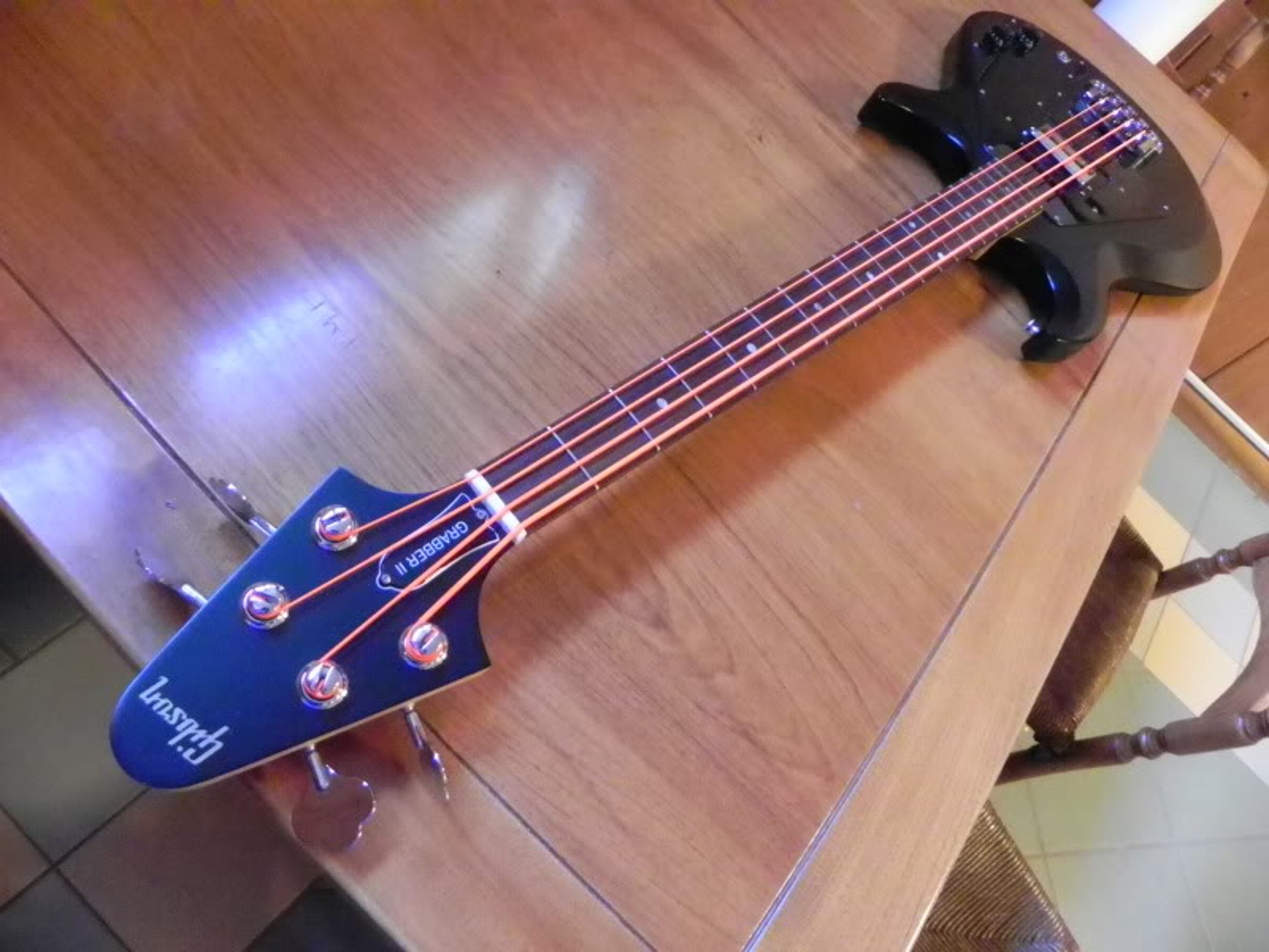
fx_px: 953
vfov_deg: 53.1
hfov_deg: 67.3
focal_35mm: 26
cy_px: 476
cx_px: 634
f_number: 2.8
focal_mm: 4.6
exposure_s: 1/52
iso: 3200
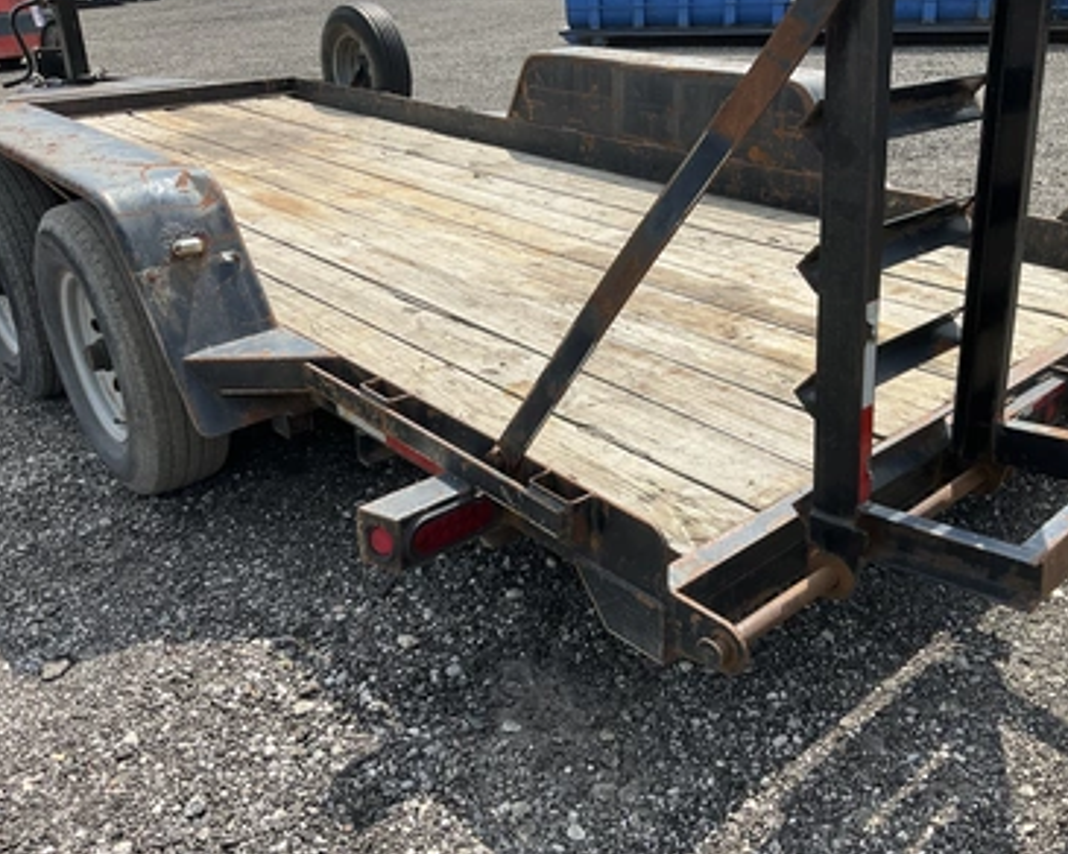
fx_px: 980
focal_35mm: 31
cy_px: 421
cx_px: 568
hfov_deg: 57.1
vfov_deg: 47.1
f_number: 1.8
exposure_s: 1/1675
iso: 25
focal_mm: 3
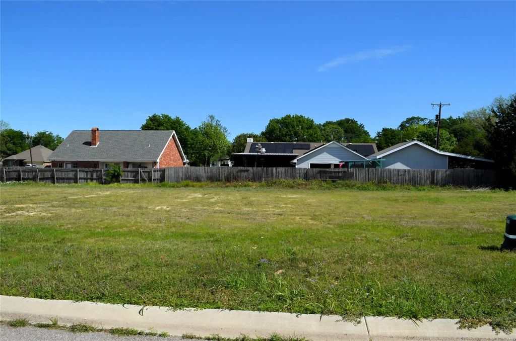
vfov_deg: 43.4
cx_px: 258
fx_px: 429
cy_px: 170
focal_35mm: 30
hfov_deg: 62.0
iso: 100
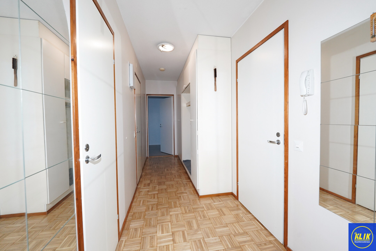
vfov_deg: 81.2
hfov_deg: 104.3
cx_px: 188
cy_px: 126
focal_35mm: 14
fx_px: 146
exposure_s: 1/30
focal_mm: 14
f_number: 6.3
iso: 2500
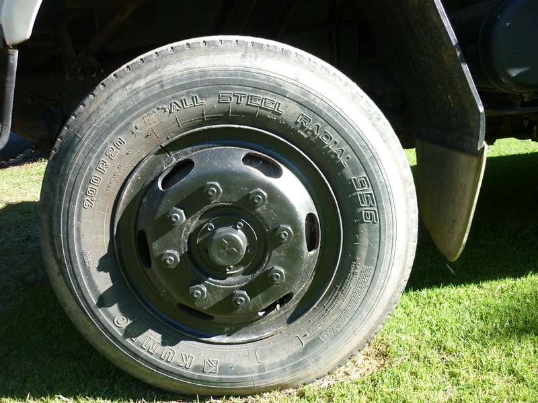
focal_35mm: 33
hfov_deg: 55.4
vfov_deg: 42.9
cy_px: 202
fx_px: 513
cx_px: 269
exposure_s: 1/200
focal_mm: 5.5
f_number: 2.8
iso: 80
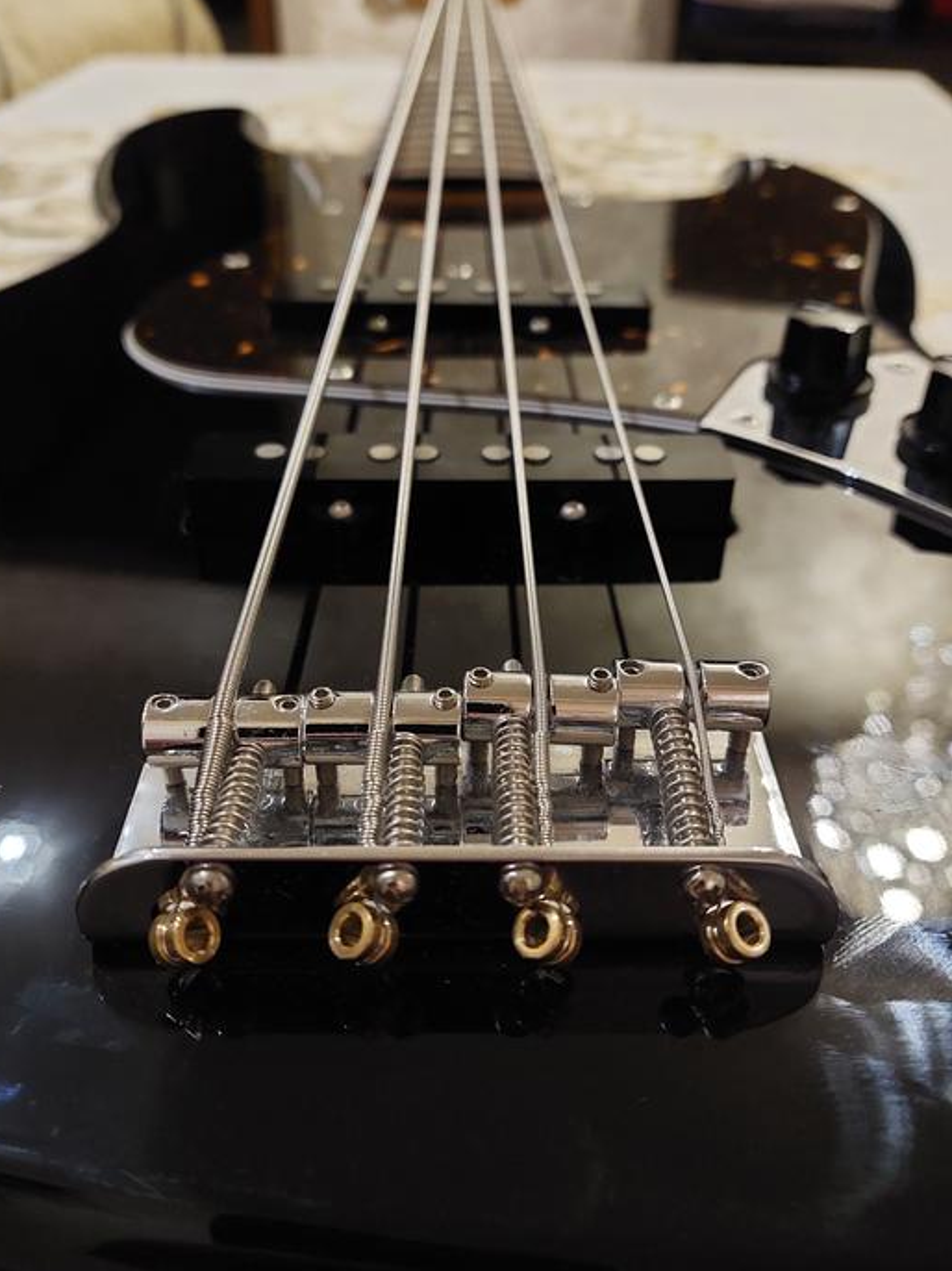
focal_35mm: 28
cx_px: 472
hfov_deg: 49.7
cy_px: 606
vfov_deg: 63.4
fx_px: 1027
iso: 1000
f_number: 1.8
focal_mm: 5.23
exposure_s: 1/25
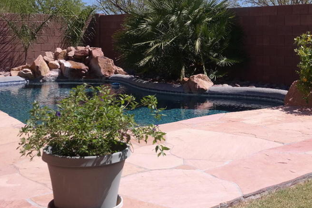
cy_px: 46
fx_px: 459
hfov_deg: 36.2
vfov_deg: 25.2
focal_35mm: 53
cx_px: 251
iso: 100
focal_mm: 20
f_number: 7.1
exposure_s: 1/320
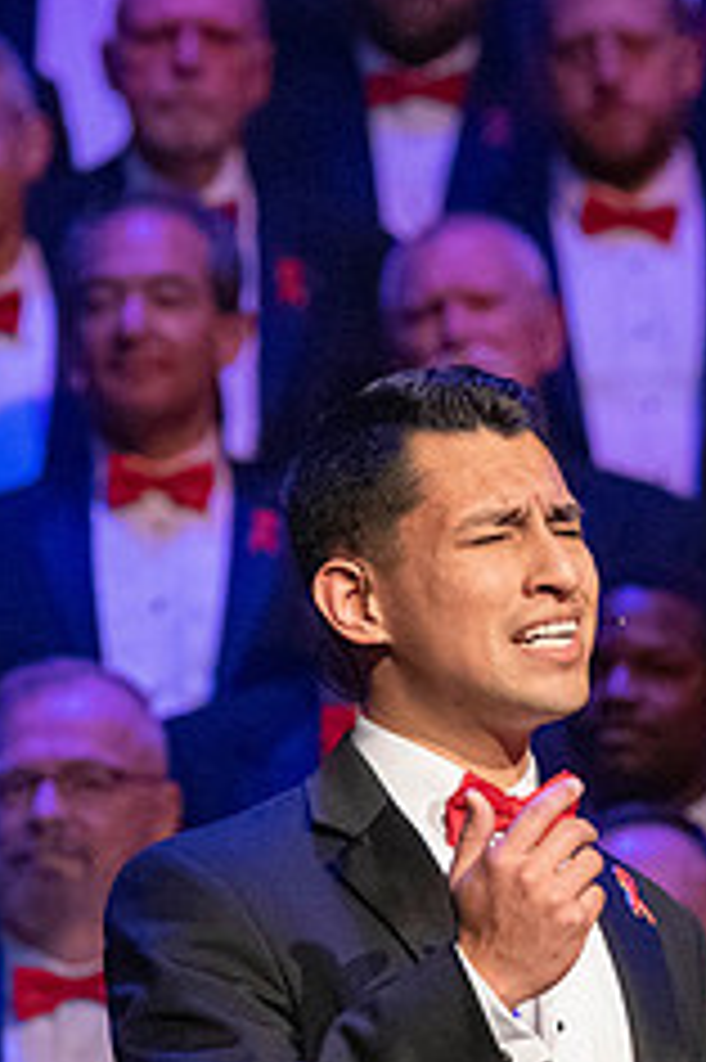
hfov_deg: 3.0
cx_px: 478
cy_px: 778
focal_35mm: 458
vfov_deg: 4.5
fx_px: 13492
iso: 5000
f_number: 4.5
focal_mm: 160
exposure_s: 1/160
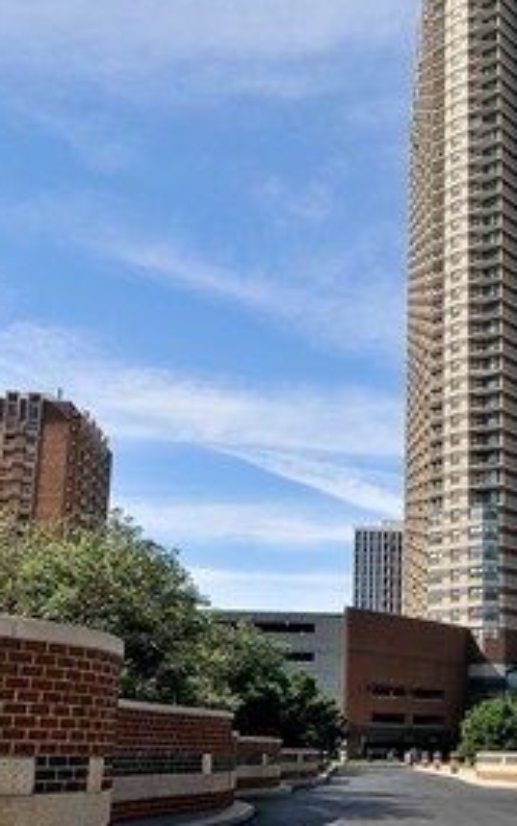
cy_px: 345
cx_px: 491
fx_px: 923
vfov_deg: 48.0
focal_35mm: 41
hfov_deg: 29.6
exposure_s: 1/320
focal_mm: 12
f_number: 8
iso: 200
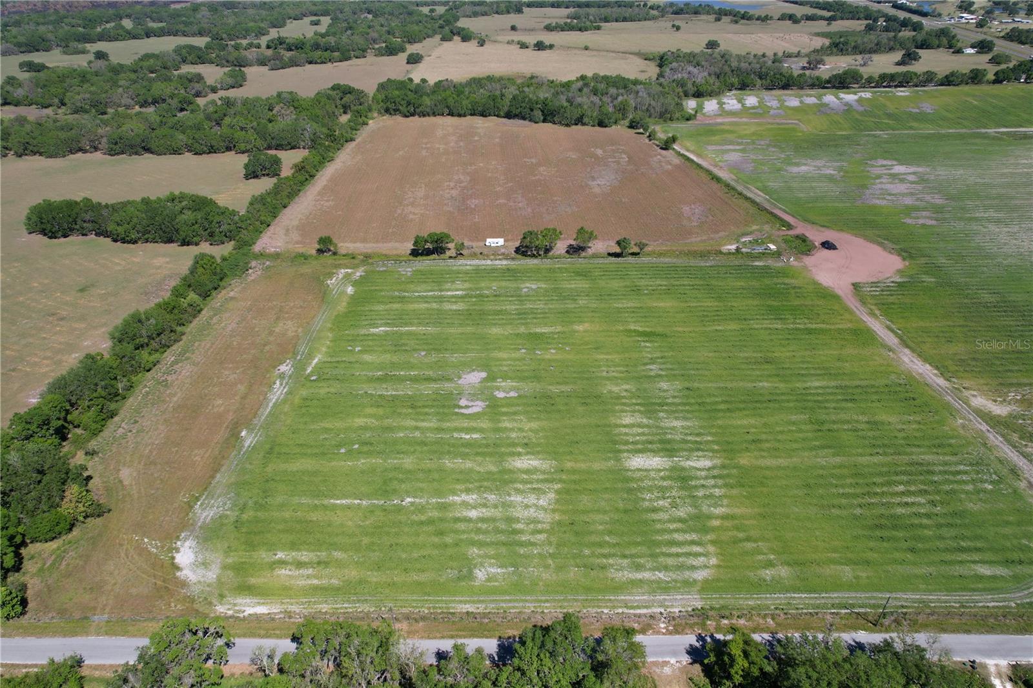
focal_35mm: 22
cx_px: 516
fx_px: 631
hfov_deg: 78.6
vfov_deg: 57.2
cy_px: 344
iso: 100
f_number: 2.8
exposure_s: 1/1600
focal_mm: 8.38
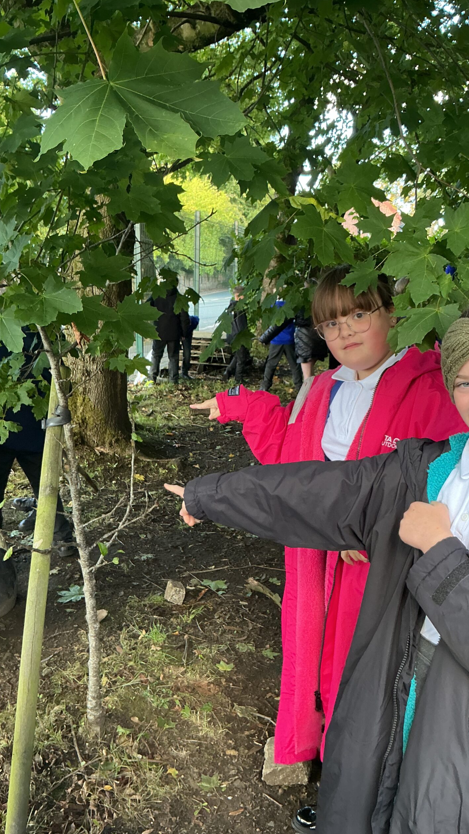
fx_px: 707
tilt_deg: -10.2
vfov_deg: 61.0
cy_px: 420
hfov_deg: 36.7
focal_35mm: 32
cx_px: 249
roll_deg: -0.3
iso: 50
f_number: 1.8
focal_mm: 3
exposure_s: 1/60
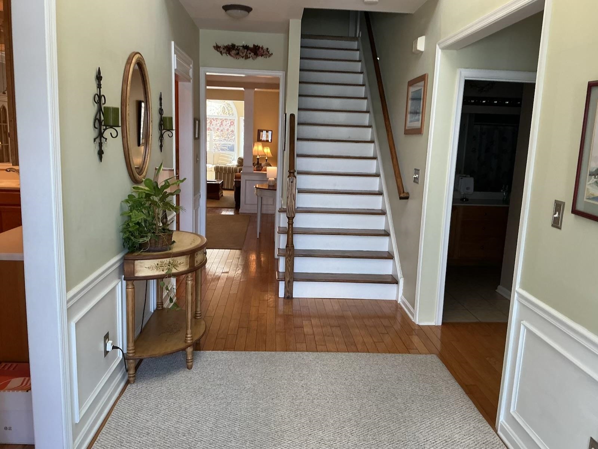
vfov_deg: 48.2
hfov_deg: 61.7
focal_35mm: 29
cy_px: 224
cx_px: 299
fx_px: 501
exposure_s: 1/60
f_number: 1.8
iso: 80
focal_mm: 3
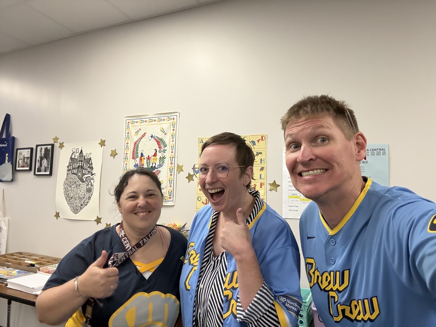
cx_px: 218
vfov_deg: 58.9
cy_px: 164
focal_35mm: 23
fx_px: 290
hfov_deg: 73.9
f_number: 1.9
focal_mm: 2.69
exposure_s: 1/60
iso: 250
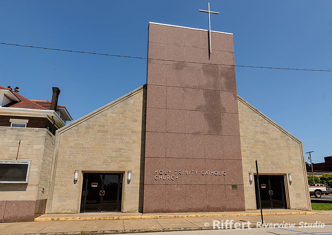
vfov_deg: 51.1
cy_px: 119
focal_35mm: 26
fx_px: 246
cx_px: 175
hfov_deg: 68.0
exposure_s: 1/250
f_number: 10
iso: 100
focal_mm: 24
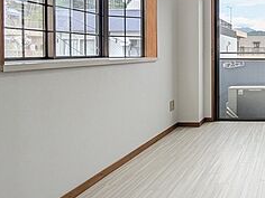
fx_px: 291
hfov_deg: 40.7
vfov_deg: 37.0
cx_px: 283
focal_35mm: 38
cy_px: 55
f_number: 2.2
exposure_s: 1/363
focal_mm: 1.83
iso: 49
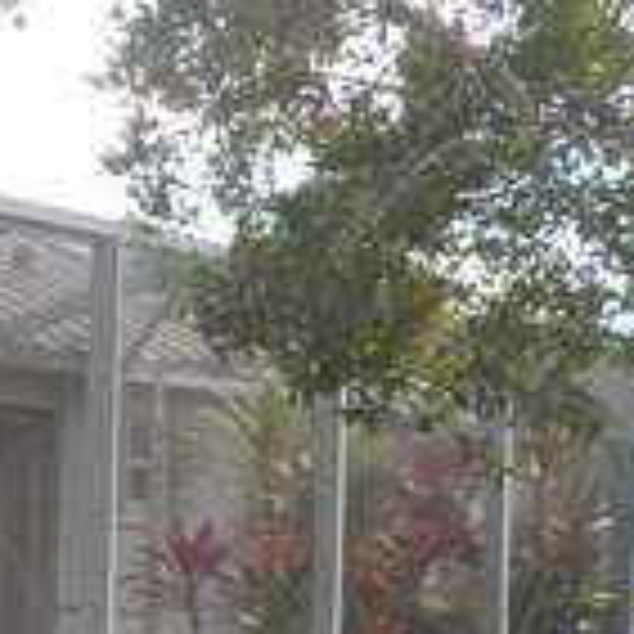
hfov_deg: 17.4
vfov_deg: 19.1
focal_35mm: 90
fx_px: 1865
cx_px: -306
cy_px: 515
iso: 125
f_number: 3.3
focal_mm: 4.1
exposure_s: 1/400
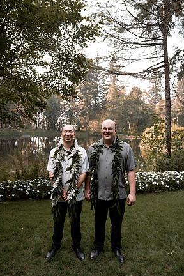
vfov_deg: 71.5
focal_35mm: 25
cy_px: 141
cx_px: 89
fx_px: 192
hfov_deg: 51.3
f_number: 2.8
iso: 250
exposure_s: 1/640
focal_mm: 24
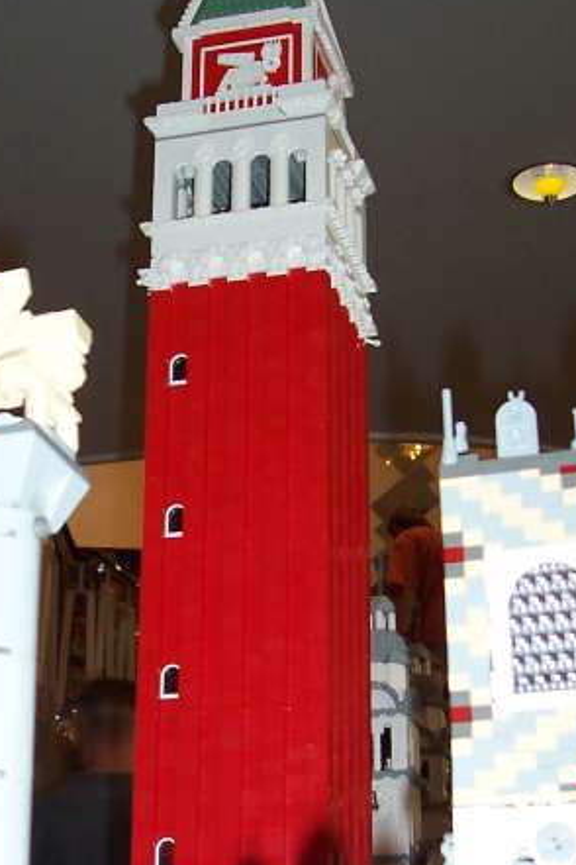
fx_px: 1704
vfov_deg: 28.3
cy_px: 552
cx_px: 194
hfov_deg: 19.1
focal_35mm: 71
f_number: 2.8
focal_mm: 5.6
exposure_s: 1/60
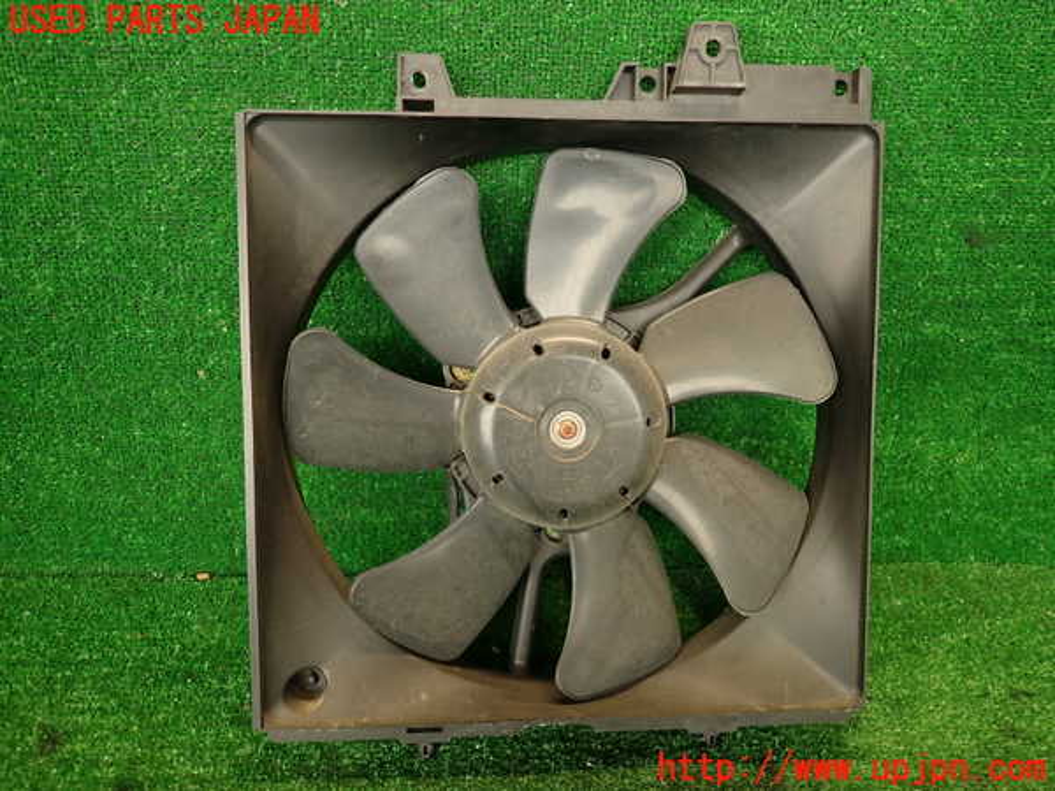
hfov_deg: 69.4
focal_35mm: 25
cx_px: 528
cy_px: 396
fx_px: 762
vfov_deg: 54.9
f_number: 2
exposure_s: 1/30
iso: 200
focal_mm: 4.5
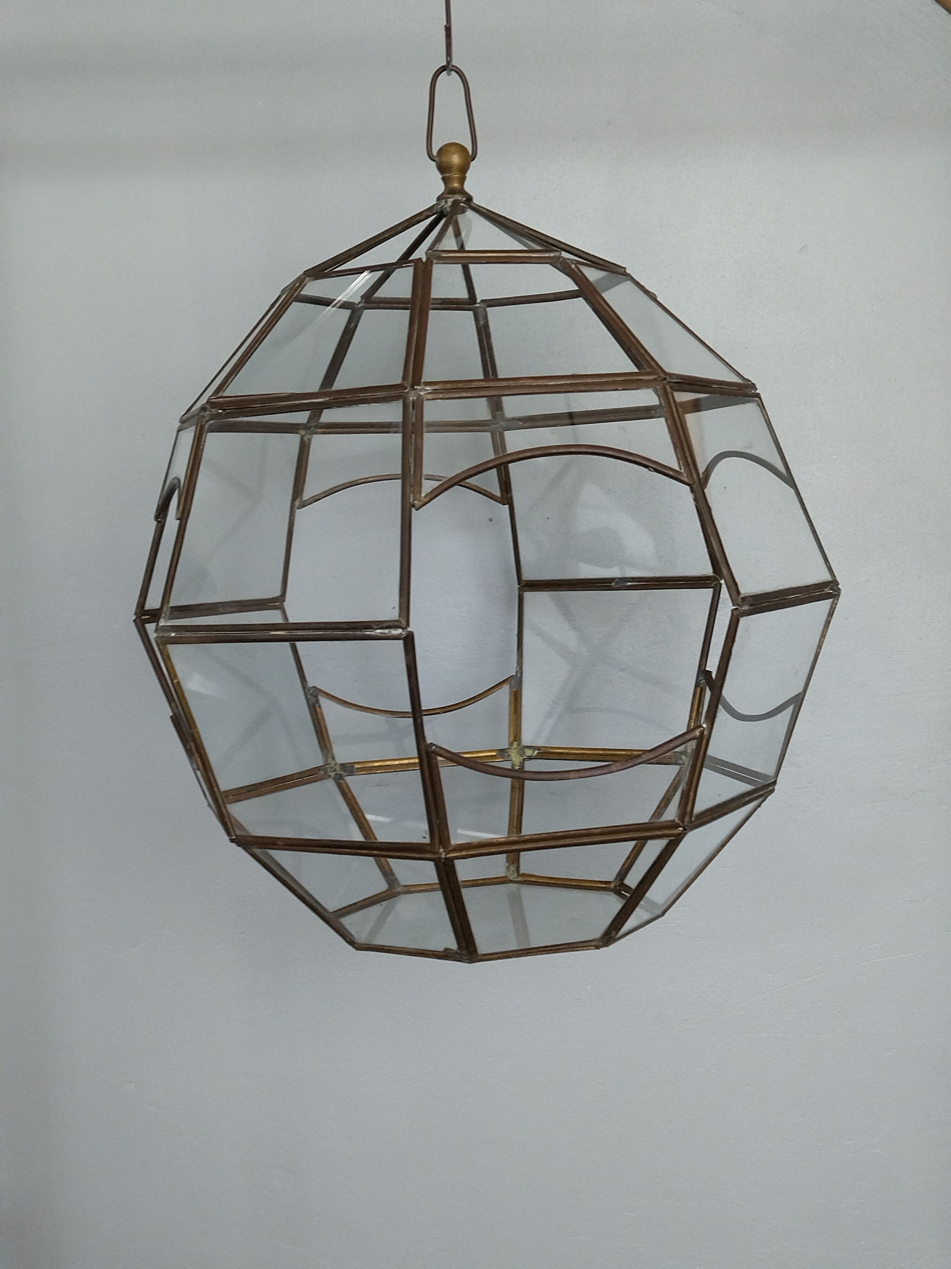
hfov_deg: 51.4
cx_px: 476
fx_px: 989
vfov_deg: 65.3
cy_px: 634
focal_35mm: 27
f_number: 1.79
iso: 120
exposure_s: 1/50
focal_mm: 4.74
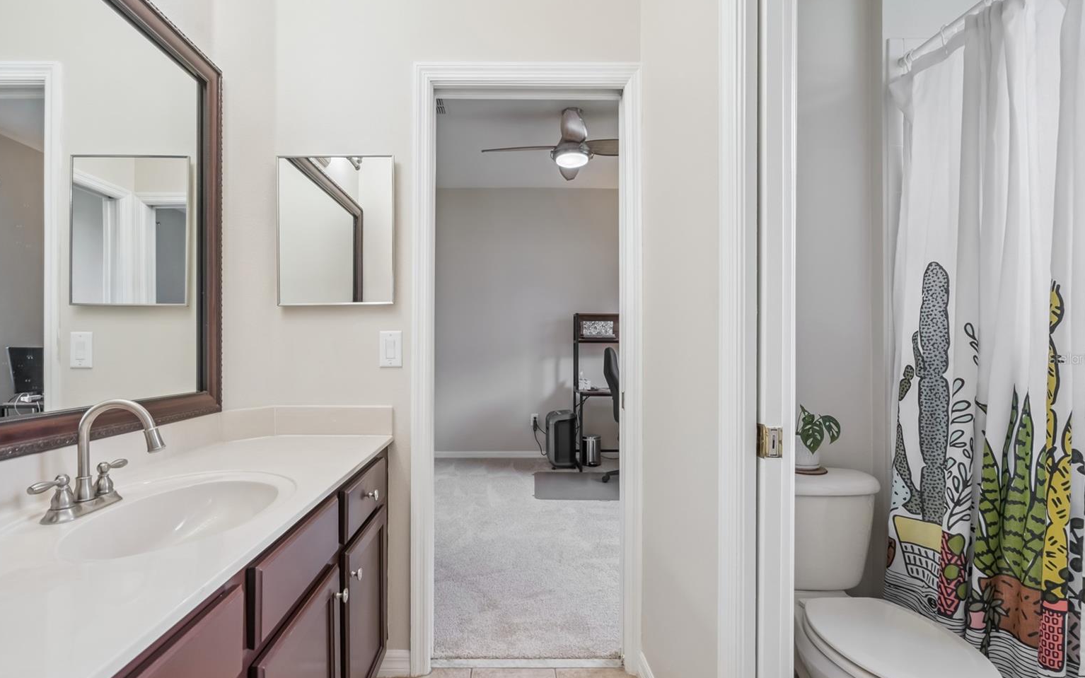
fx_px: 503
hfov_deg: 94.4
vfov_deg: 68.0
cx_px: 545
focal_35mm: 17
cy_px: 358
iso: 400
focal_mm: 16
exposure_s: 1/125
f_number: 9
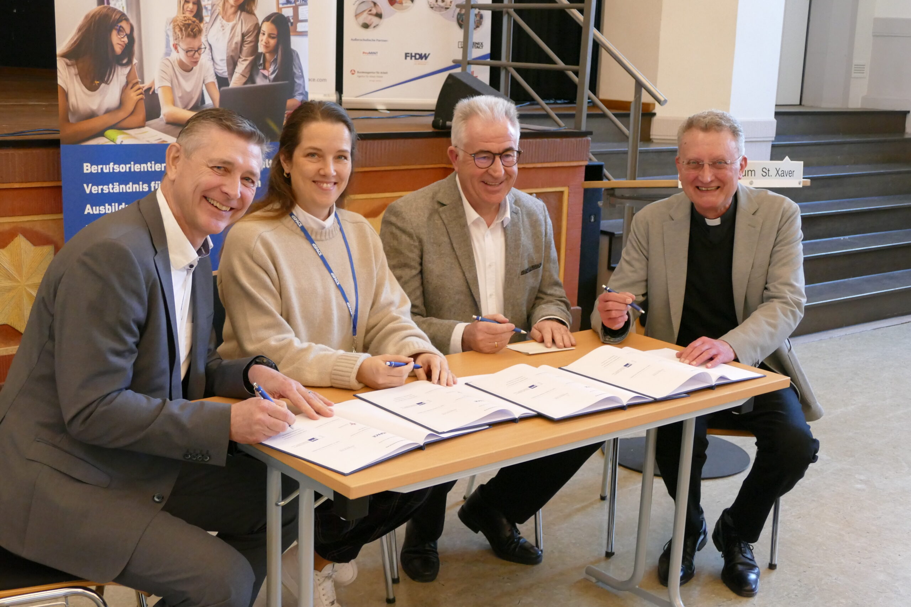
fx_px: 1189
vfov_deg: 28.7
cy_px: 304
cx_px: 456
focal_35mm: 47
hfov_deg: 41.9
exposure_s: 1/80
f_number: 3.3
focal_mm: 17.27
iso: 1250
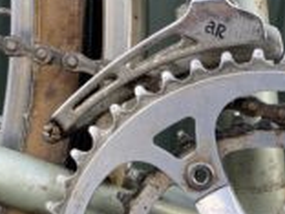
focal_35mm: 80
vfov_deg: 18.1
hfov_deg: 23.8
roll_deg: -8.5
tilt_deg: -15.4
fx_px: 659
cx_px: 254
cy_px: 199
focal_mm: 4.2
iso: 32
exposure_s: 1/276
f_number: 1.6
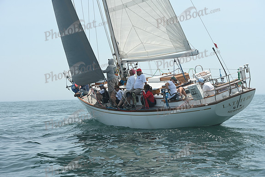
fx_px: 626
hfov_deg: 23.9
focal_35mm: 85
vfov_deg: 16.1
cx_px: 132
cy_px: 88
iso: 320
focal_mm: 85
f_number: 7.1
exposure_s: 1/1250
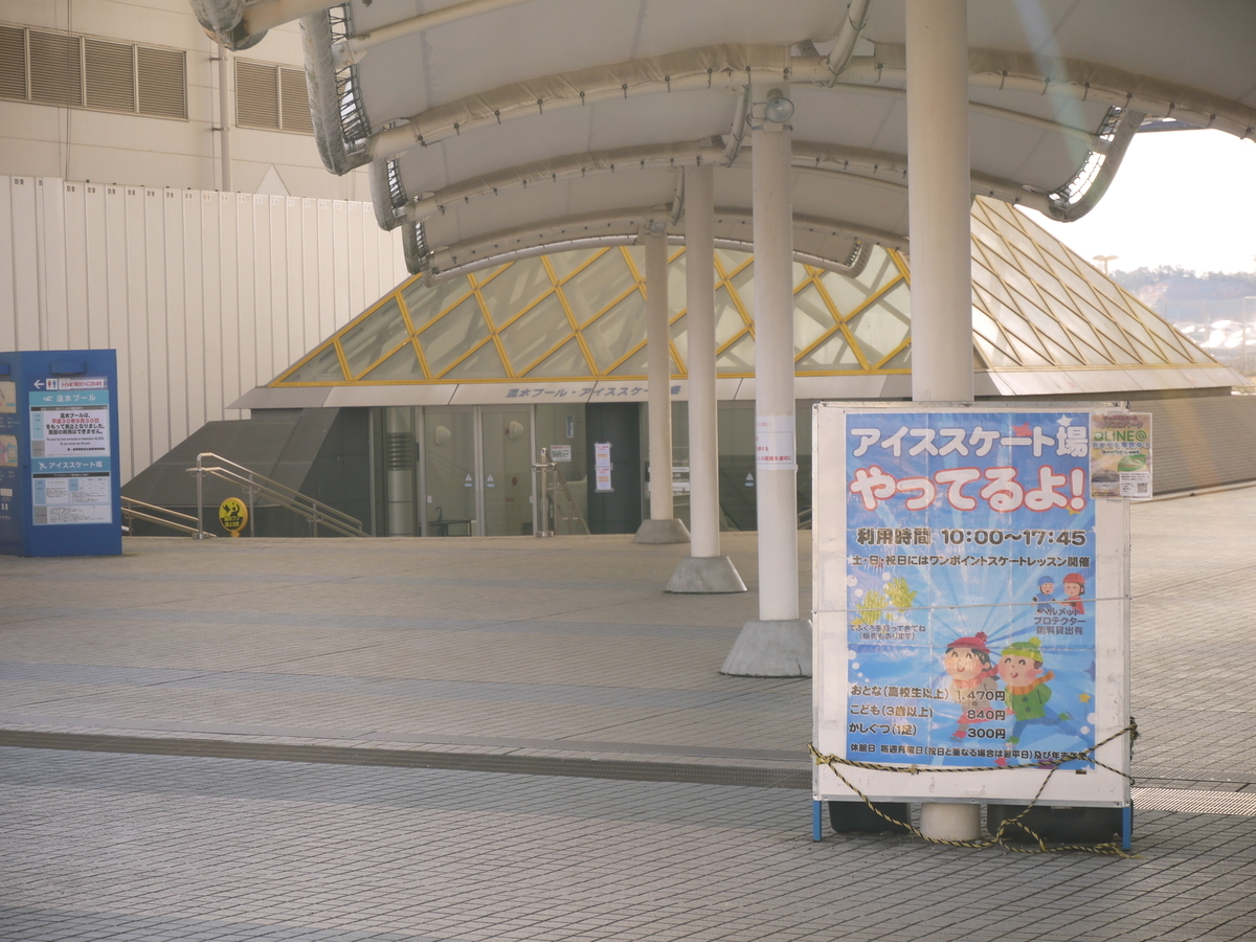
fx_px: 3048
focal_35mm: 84
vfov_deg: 17.6
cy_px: 471
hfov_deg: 23.3
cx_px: 628
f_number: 5.6
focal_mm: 42
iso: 160
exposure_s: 1/160
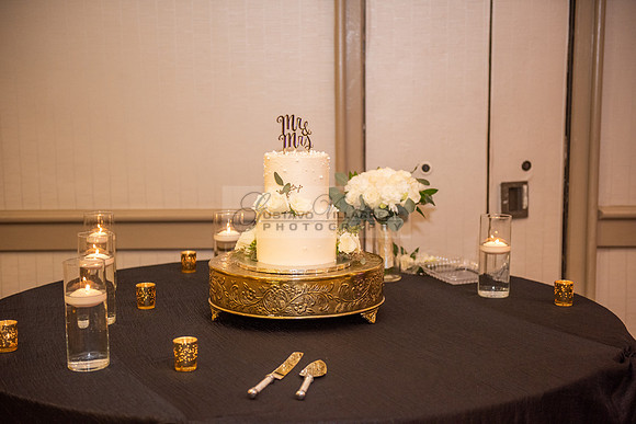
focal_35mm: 56
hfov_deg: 35.6
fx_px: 990
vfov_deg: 24.2
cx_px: 318
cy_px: 212
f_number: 2.8
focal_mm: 56
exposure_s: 1/125
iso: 1600
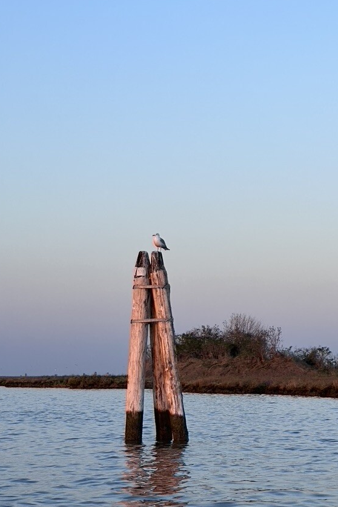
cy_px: 302
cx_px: 214
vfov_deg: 20.8
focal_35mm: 98
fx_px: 1380
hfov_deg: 13.9
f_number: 2.8
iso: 32
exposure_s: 1/162
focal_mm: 9
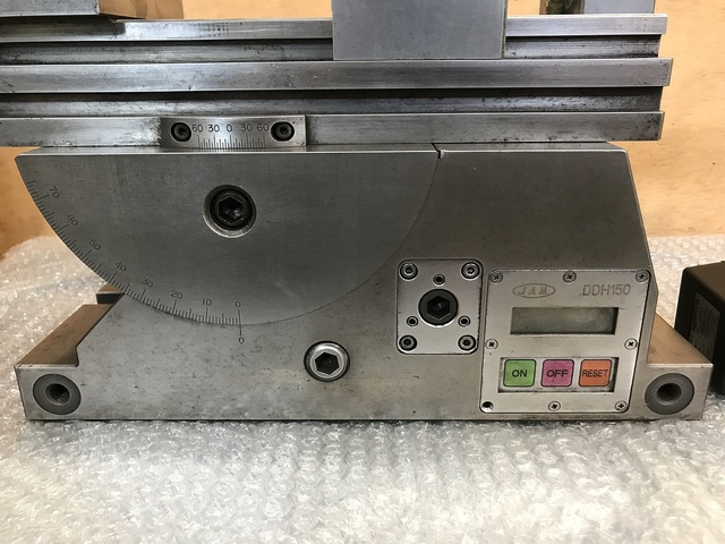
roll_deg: +0.2
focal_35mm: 28
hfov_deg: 63.4
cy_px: 272
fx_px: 586
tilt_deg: -20.2
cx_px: 362
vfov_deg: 49.7
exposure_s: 1/15
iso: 40
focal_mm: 3.99
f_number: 1.8
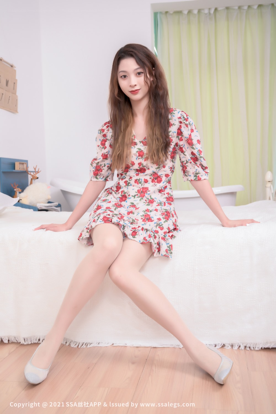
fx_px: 448
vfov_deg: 49.6
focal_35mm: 39
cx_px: 138
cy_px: 207
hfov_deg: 34.2
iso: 320
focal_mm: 39
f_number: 5.6
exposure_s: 1/160
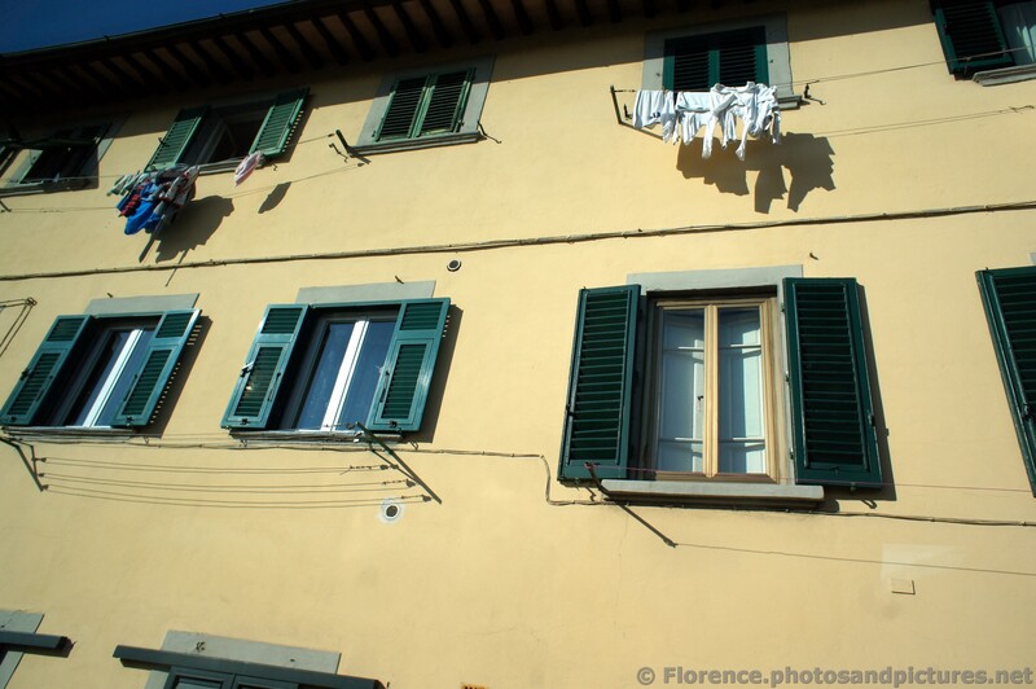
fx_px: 690
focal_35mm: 24
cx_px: 518
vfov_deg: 53.1
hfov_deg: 73.8
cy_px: 344
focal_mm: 16
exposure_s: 1/800
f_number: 8
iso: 200
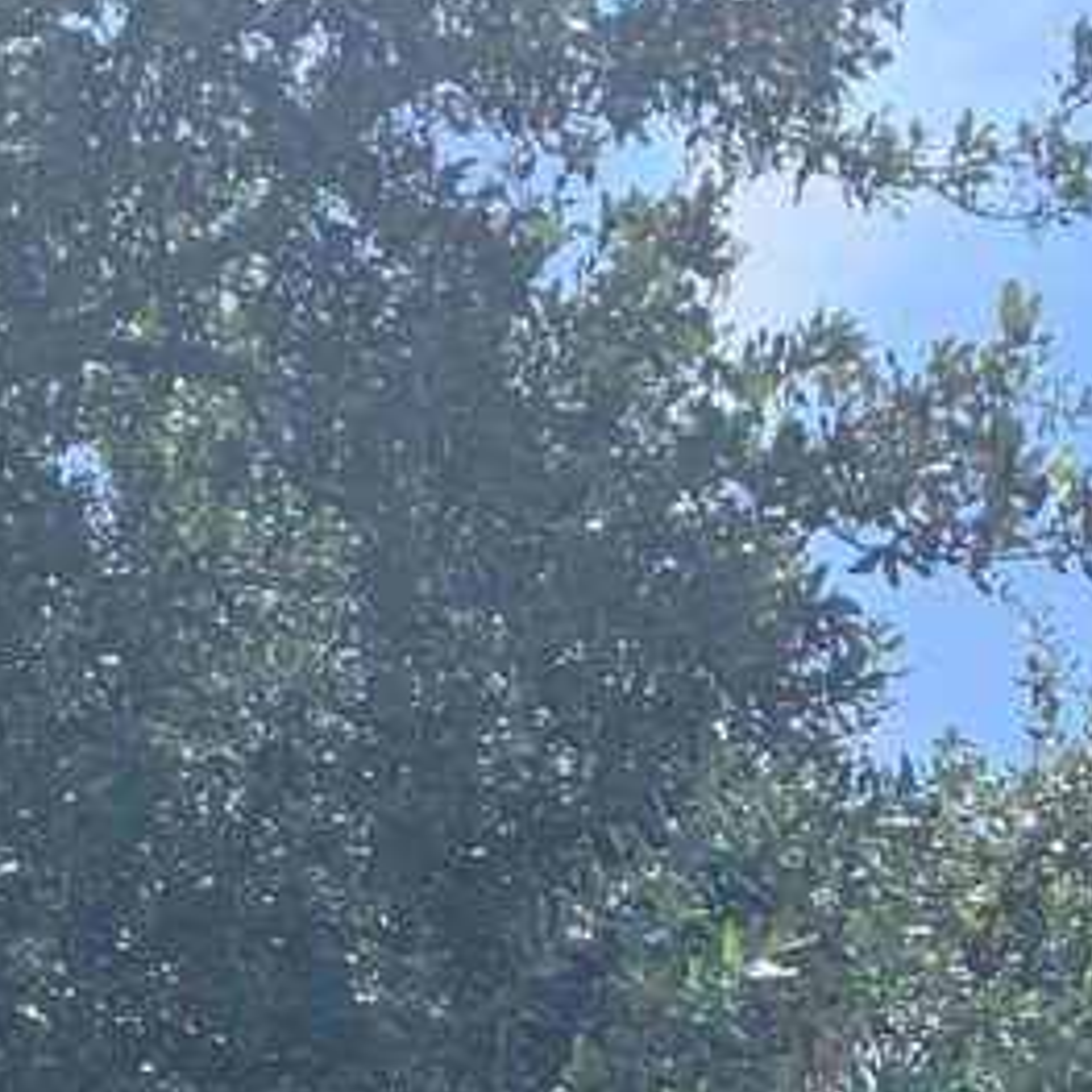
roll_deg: -2.3
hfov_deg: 13.0
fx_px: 4783
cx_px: 179
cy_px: 2965
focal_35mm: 134
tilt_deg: +10.5
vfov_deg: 10.4
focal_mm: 4.25
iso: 25
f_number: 1.8
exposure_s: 1/1406
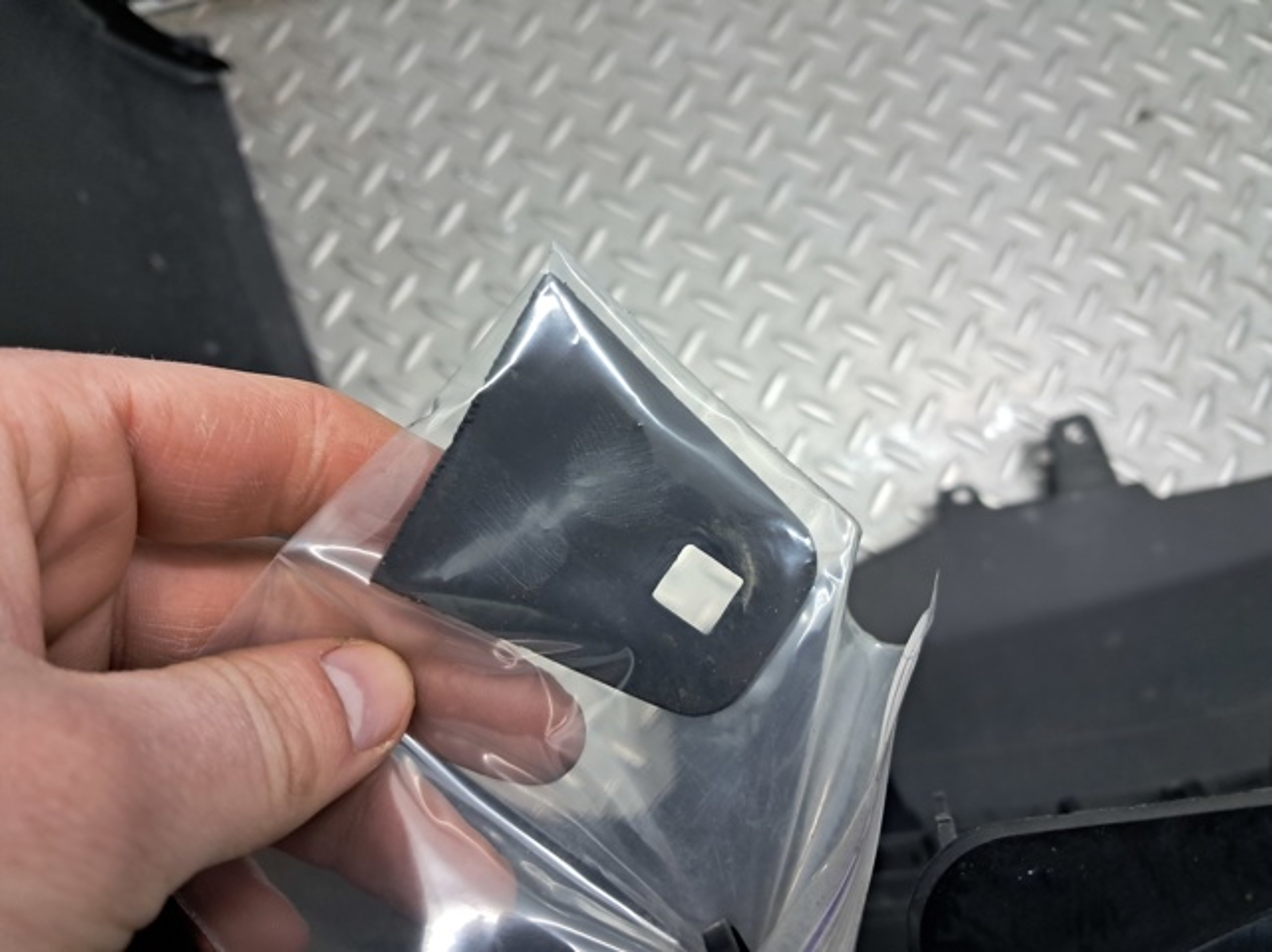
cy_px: 476
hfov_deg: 65.4
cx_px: 636
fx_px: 991
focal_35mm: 27
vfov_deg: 51.3
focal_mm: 4
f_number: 1.8
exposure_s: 1/60
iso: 160
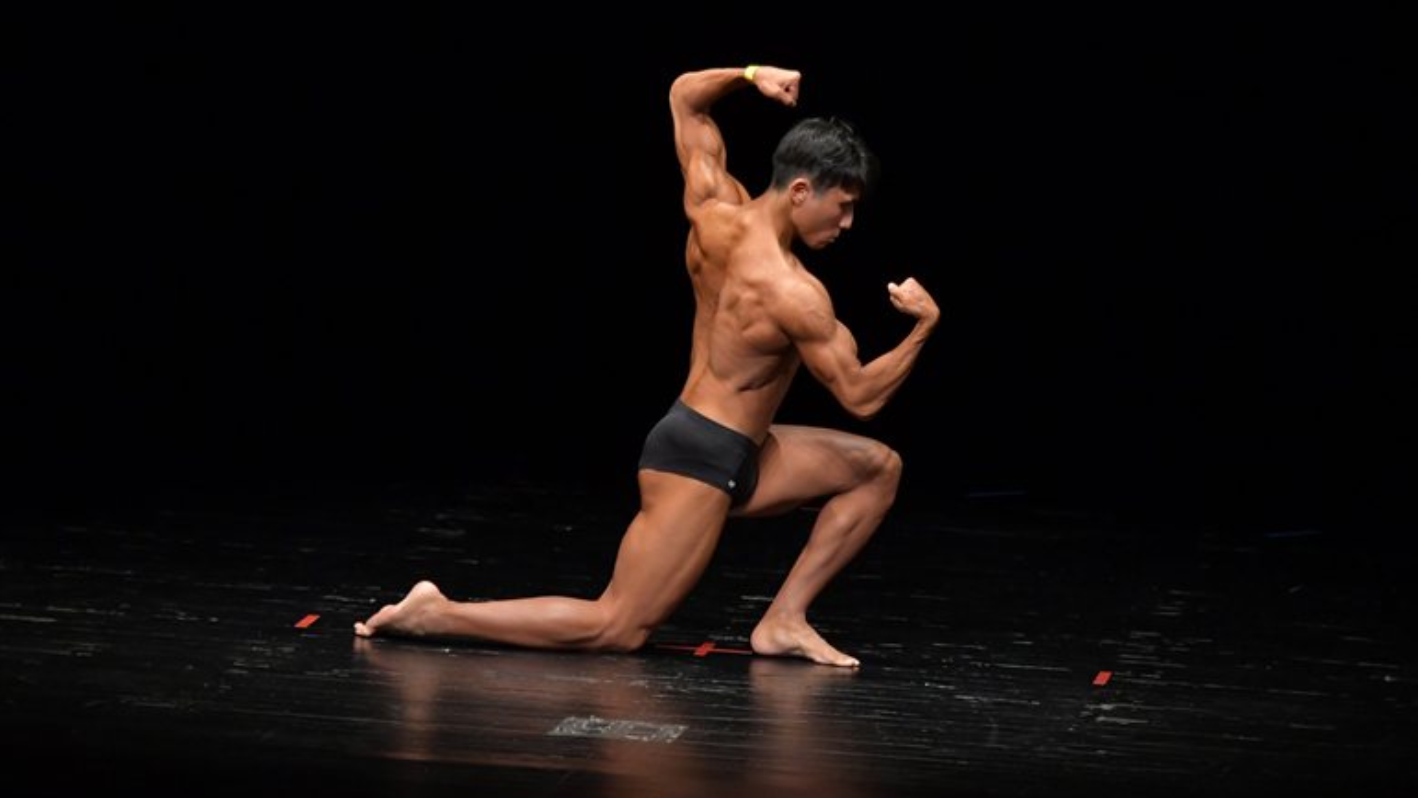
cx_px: 711
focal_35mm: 284
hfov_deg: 7.6
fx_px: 10680
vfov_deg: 4.3
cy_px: 410
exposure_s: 1/400
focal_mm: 180
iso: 3200
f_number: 5.6
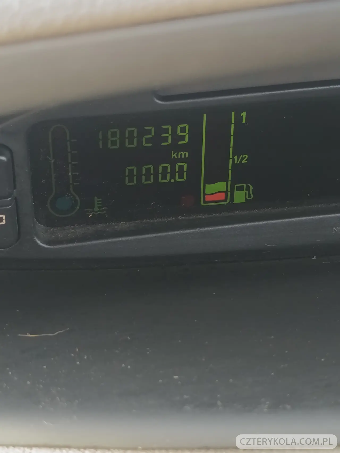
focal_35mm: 71
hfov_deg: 20.7
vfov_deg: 27.4
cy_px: 226
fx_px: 930
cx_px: 170
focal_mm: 4.94
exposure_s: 1/101
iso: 343
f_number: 1.5
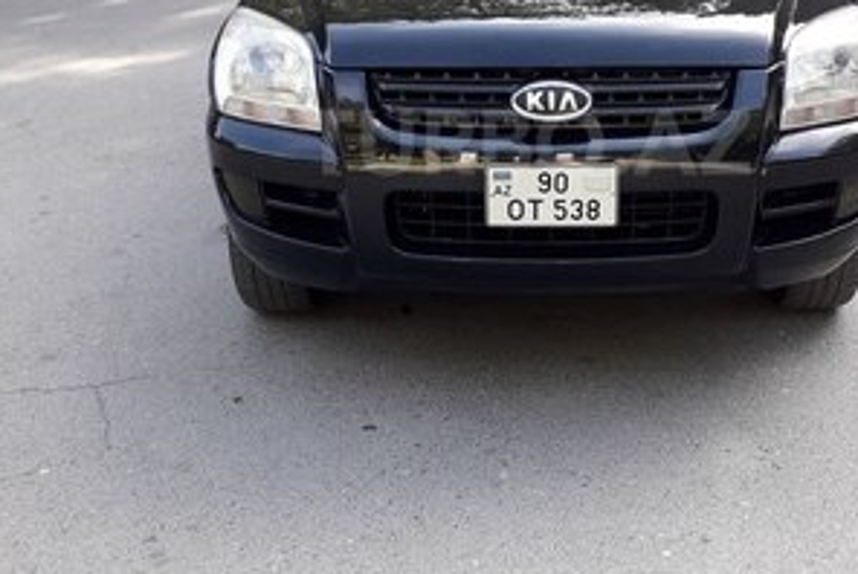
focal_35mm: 47
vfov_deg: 28.3
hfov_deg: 41.6
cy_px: 142
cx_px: 528
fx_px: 1121
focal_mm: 3.6
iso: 40
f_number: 1.9
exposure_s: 1/123
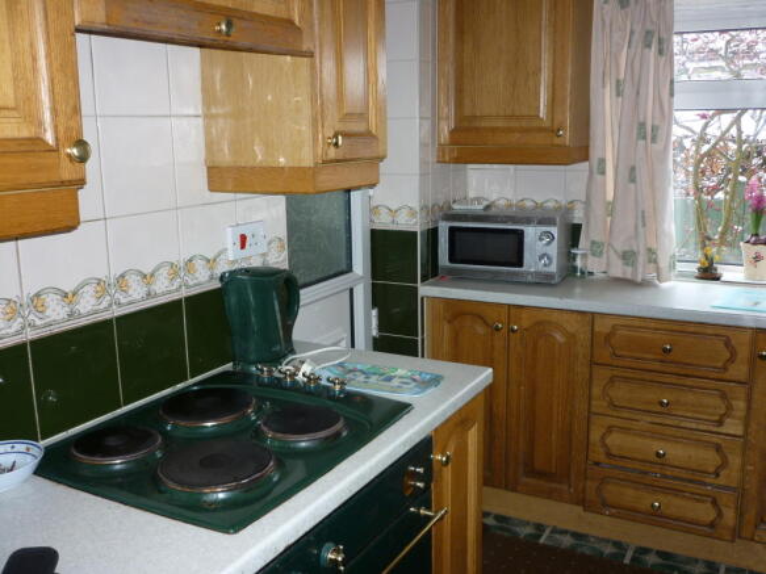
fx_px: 730
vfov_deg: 42.9
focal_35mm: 33
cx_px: 383
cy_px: 287
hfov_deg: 55.4
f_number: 2.8
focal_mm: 5.5
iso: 100
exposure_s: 1/30
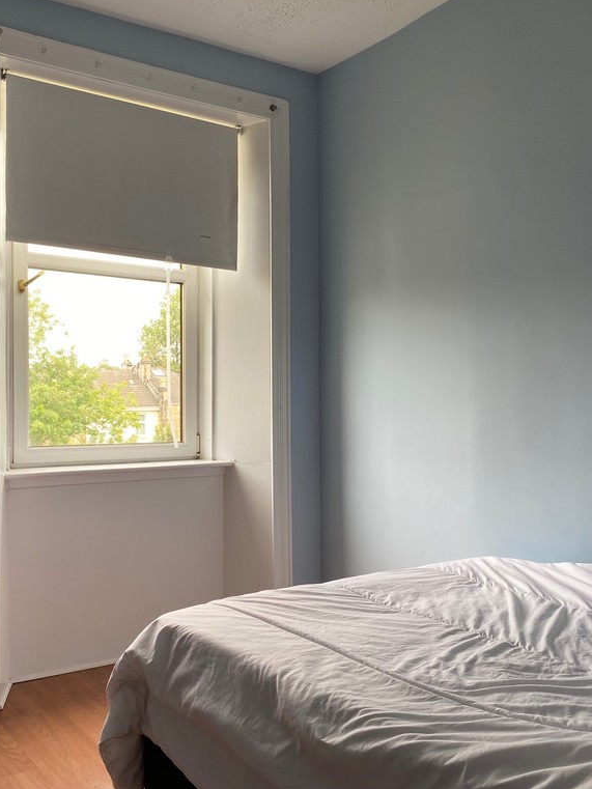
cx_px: 244
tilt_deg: +0.3
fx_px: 798
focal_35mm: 35
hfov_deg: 40.6
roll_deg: +0.0
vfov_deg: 52.6
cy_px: 393
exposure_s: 1/122
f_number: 1.8
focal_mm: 4.25
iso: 50
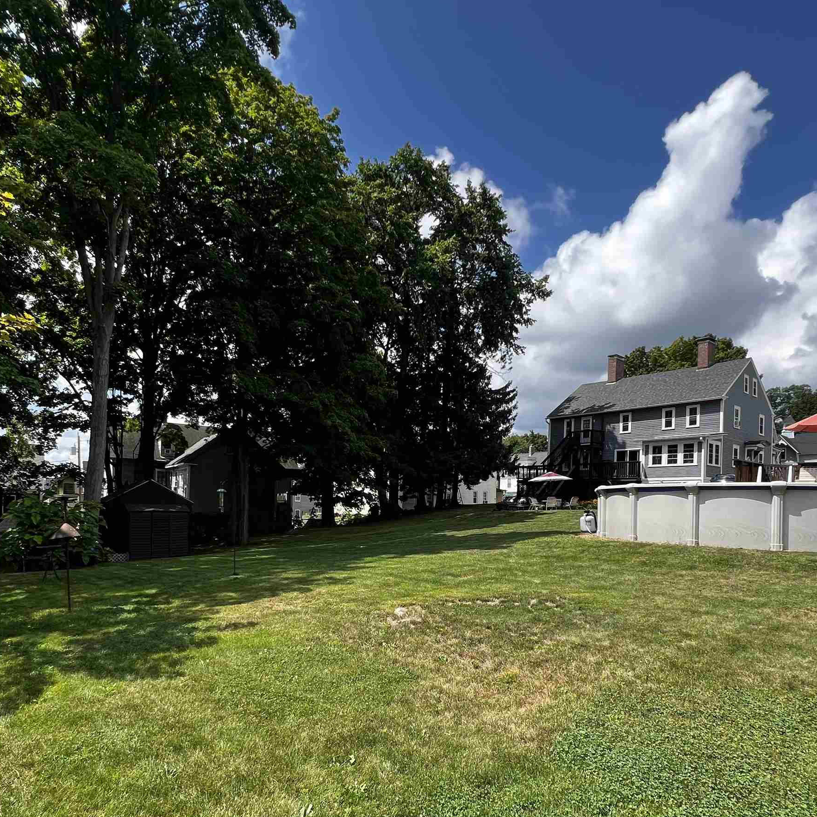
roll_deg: -0.9
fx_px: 534
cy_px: 511
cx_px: 387
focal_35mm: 20
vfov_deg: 73.5
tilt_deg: -1.4
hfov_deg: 74.8
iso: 32
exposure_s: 1/791
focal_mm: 1.57
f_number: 1.8
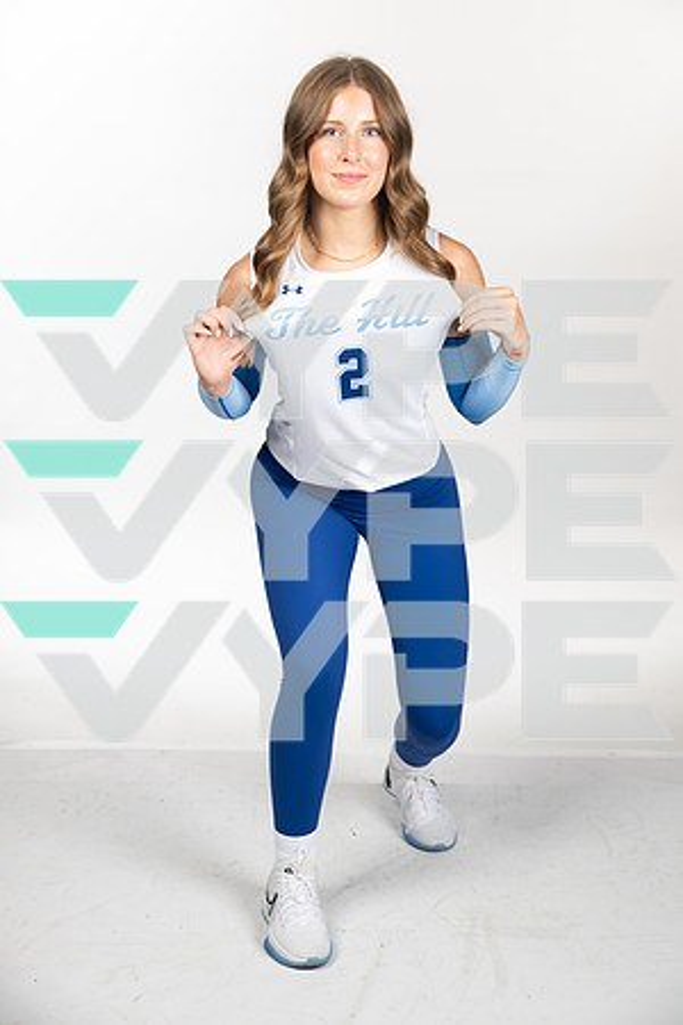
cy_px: 512
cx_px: 342
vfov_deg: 33.4
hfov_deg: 22.6
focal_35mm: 60
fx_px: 1707
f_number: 7.1
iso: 200
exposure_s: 1/500
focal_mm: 60
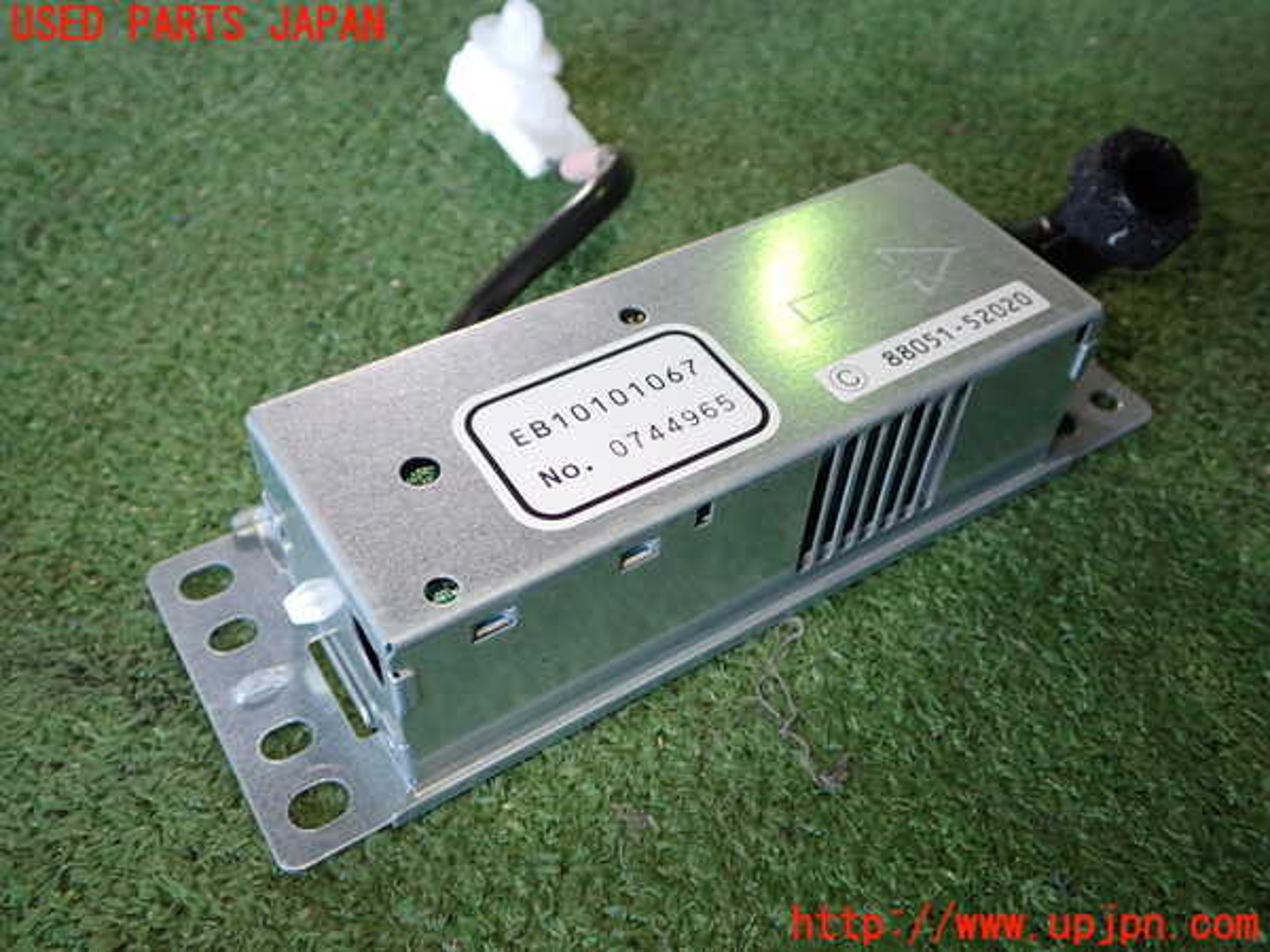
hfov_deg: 56.8
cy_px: 476
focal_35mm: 32
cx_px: 635
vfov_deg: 44.2
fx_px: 1174
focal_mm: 5.79
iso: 200
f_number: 2.4
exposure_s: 1/50
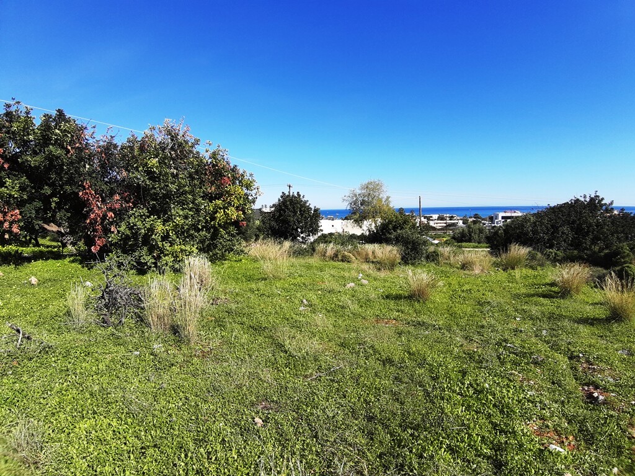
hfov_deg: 87.8
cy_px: 238
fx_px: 330
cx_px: 318
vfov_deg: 71.6
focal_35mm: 18
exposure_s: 1/994
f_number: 2.4
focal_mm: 1.87
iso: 40
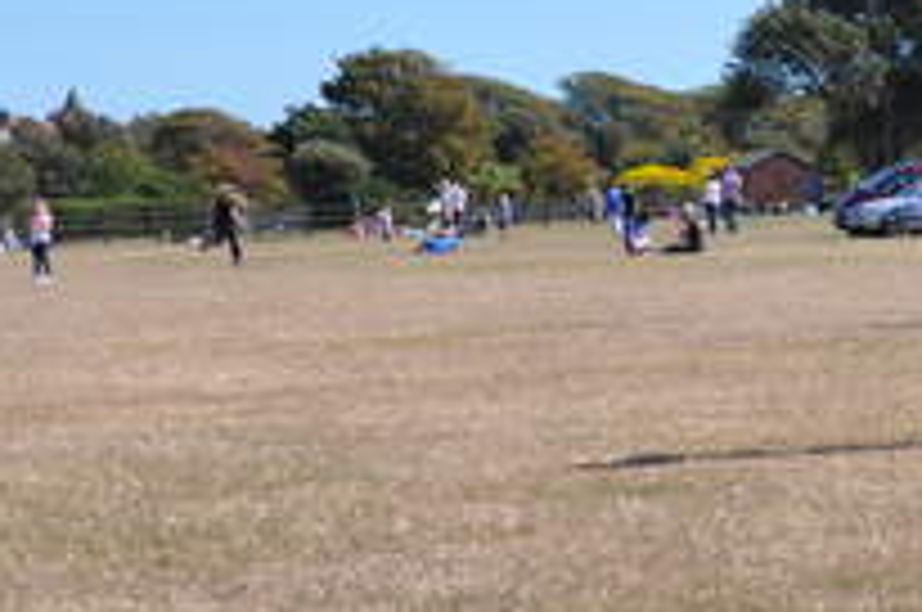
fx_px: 3836
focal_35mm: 150
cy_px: 106
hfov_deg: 13.0
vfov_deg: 9.1
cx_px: 1399
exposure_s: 1/320
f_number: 9
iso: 200
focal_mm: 32
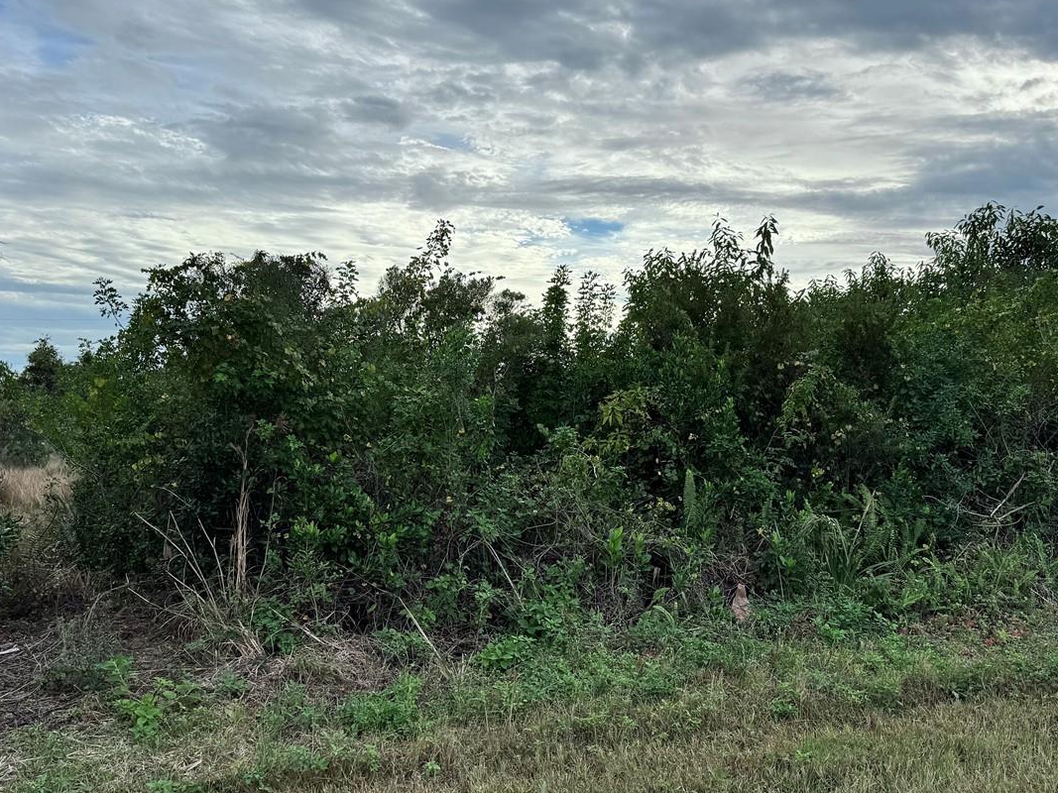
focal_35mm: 36
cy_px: 454
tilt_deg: -2.2
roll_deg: -1.1
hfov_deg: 51.3
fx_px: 1100
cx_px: 558
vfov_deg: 39.6
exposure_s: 1/3096
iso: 80
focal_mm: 6.76
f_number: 1.78
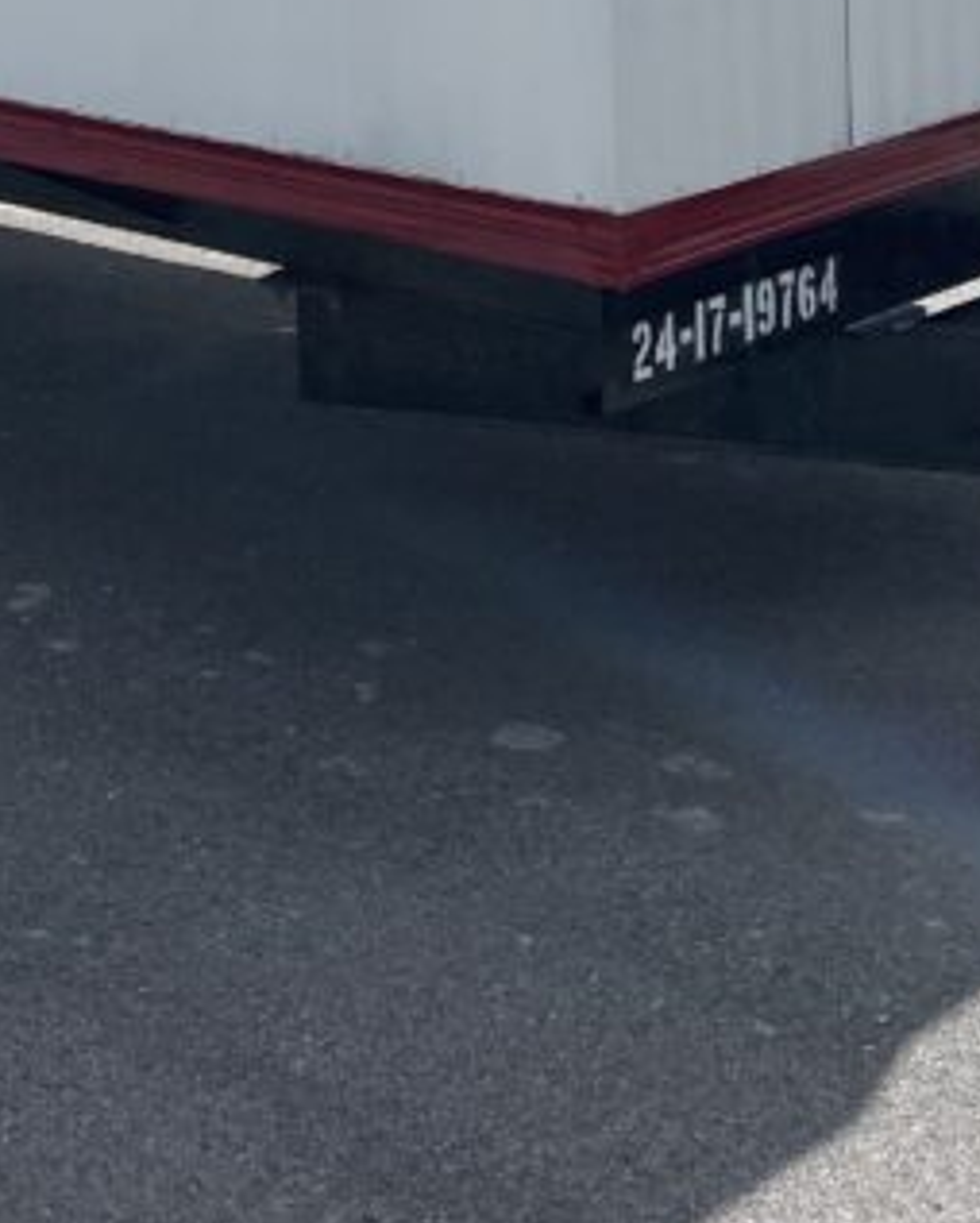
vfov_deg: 20.9
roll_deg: +2.3
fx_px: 2970
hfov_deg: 18.2
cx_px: -15
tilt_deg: -1.1
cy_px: -432
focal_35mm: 82
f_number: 1.6
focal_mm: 4.2
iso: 32
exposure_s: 1/7299
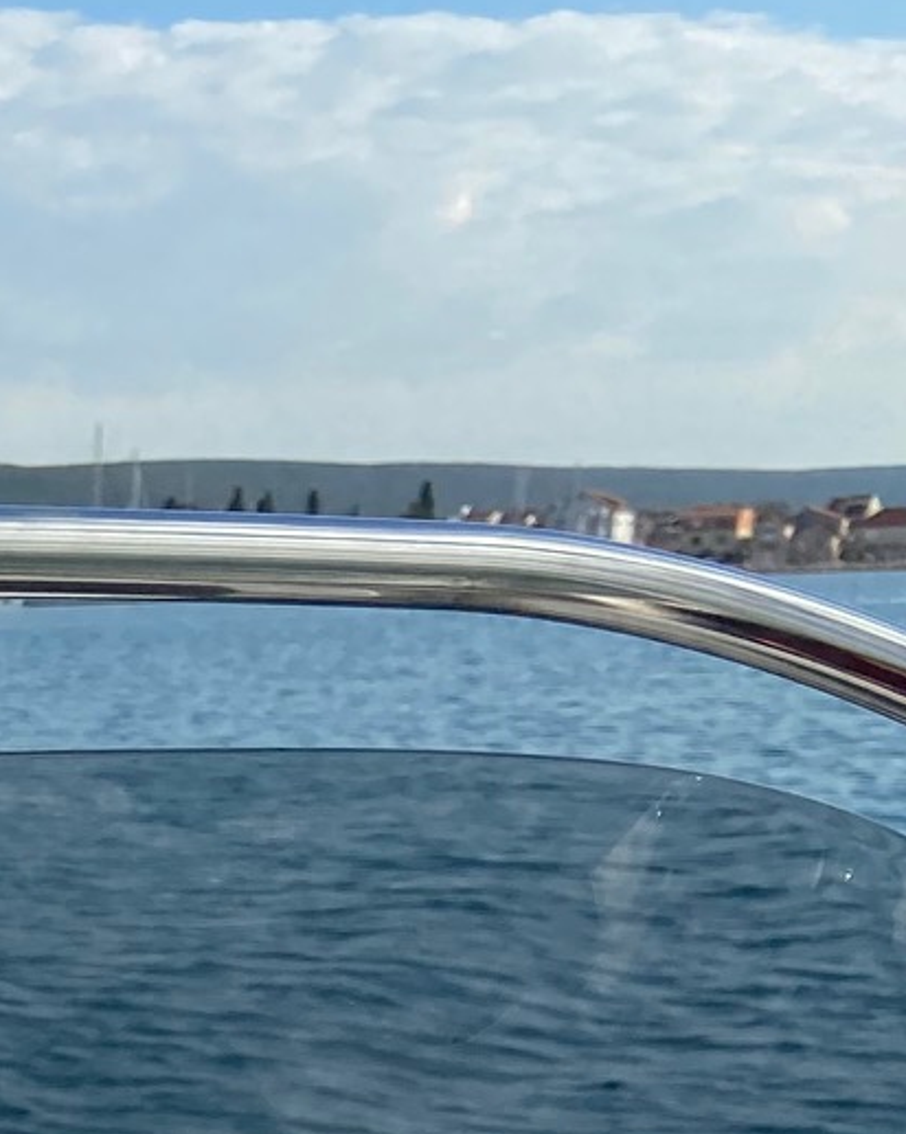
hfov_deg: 13.1
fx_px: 3321
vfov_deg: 17.8
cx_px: -987
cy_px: 1595
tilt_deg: -16.4
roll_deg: +1.1
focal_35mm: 99
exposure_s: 1/4274
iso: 32
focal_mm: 4.25
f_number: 1.8
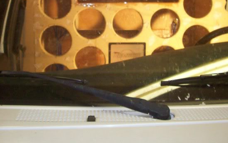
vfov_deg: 22.4
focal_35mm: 57
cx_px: 116
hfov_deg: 35.7
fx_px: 354
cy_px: 22
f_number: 2.8
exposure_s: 1/64.5
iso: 200
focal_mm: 6.2
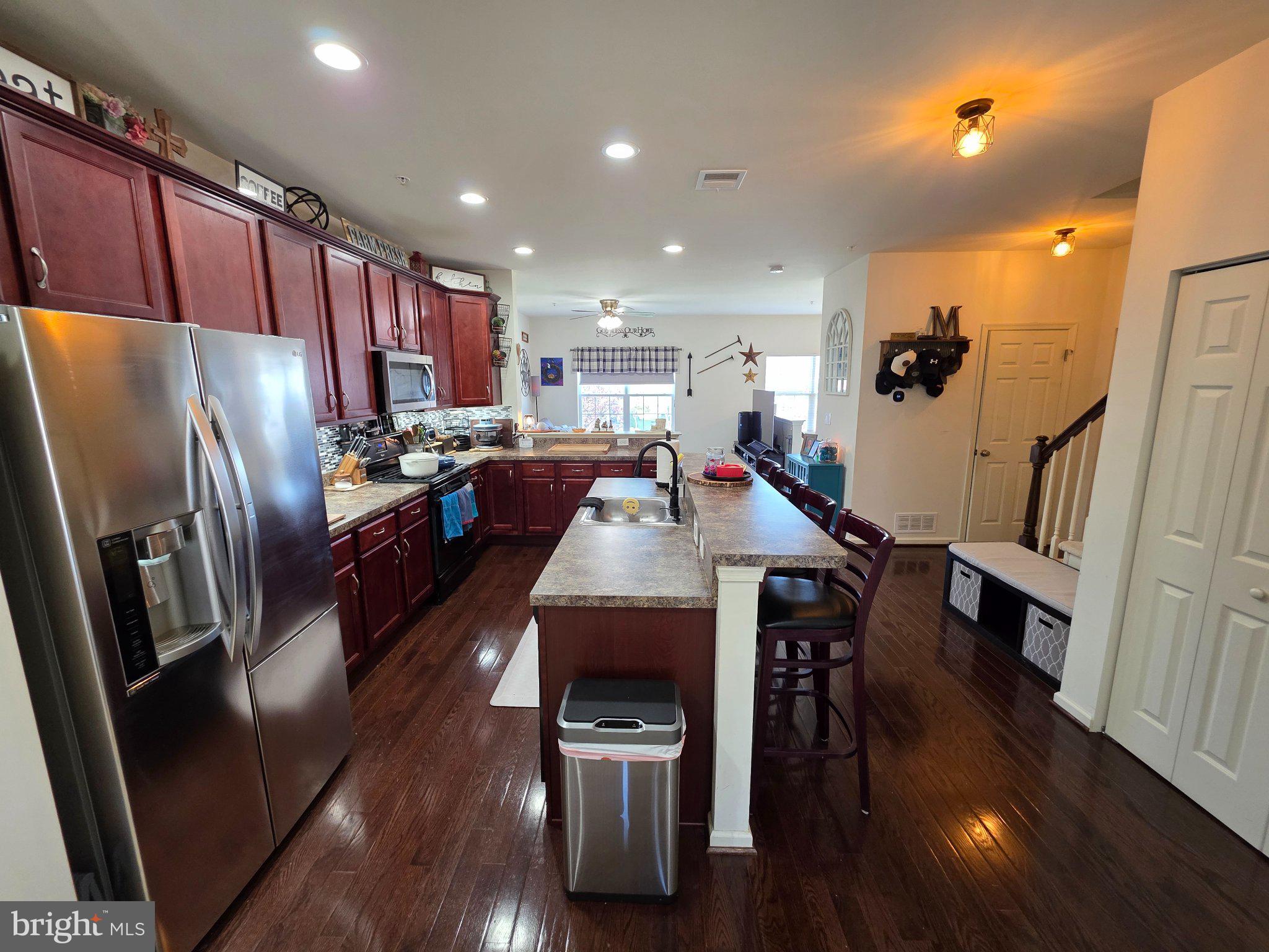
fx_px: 477
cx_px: 634
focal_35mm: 13
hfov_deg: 106.2
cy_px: 476
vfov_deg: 89.9
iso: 200
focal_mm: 2.2
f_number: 1.9
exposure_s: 1/60
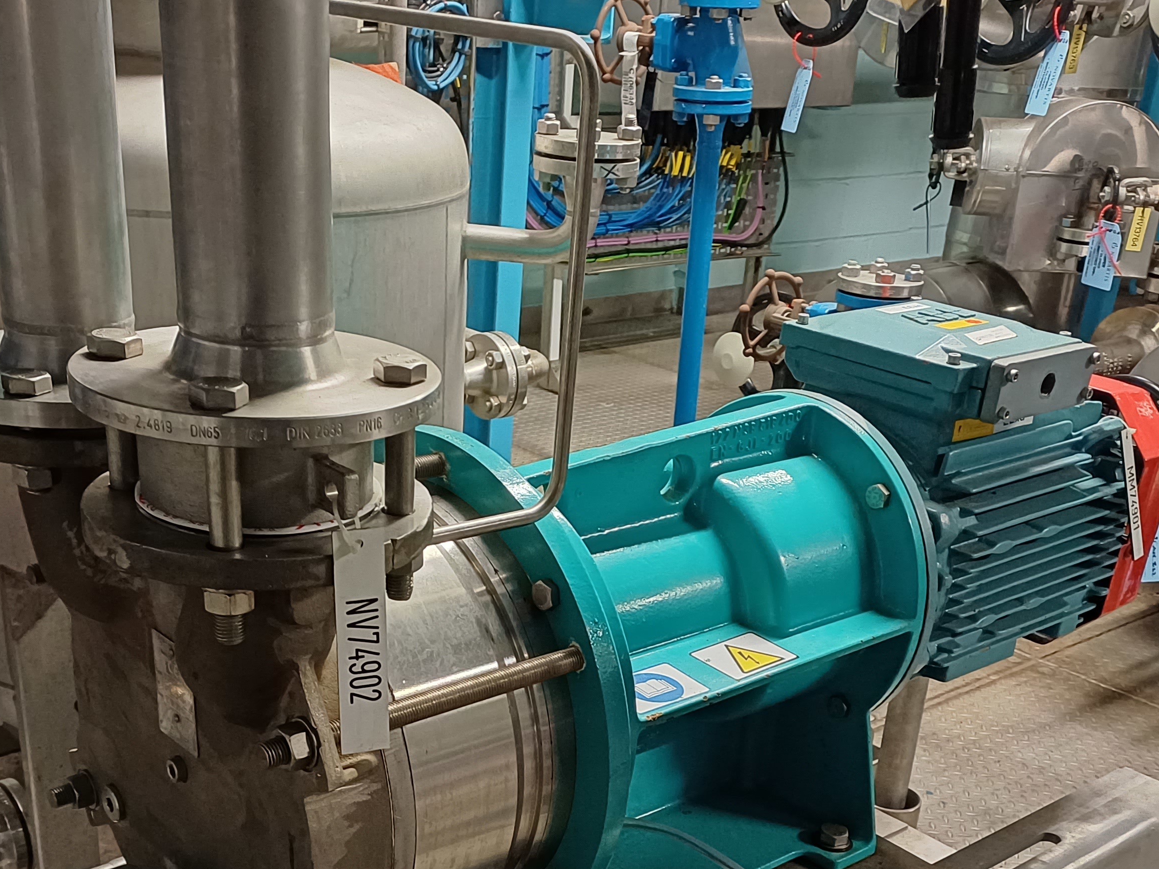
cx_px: 545
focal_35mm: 43
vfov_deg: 32.6
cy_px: 705
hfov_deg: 43.8
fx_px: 1440
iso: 640
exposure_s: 1/20
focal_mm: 4.65
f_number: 1.8
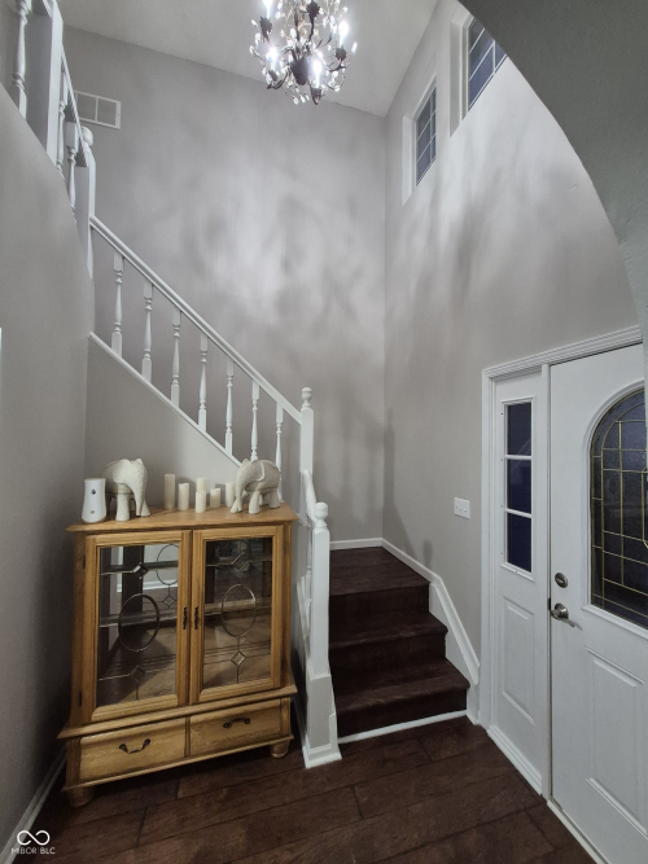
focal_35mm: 13
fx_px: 325
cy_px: 432
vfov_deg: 106.2
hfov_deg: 89.9
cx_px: 324
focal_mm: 1.74
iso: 500
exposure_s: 1/60
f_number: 2.2
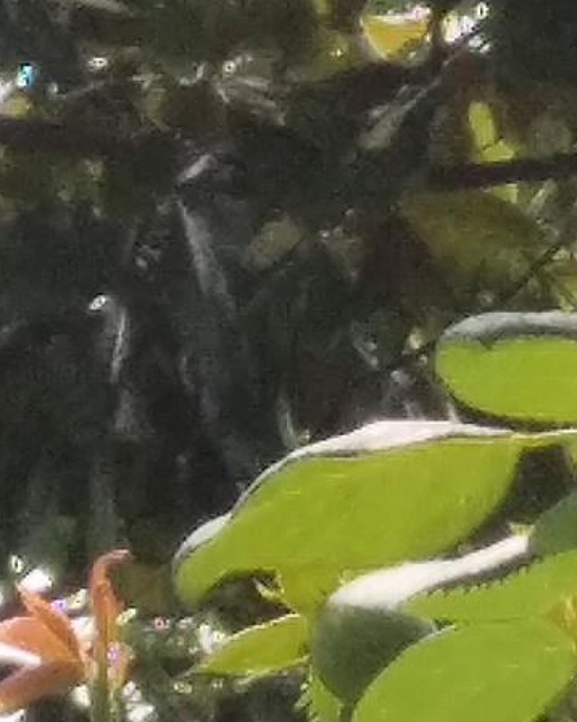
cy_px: -149
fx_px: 3418
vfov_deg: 11.8
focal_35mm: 160
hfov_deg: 9.6
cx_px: 609
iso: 125
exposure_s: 1/1666
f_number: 2
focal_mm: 3.88
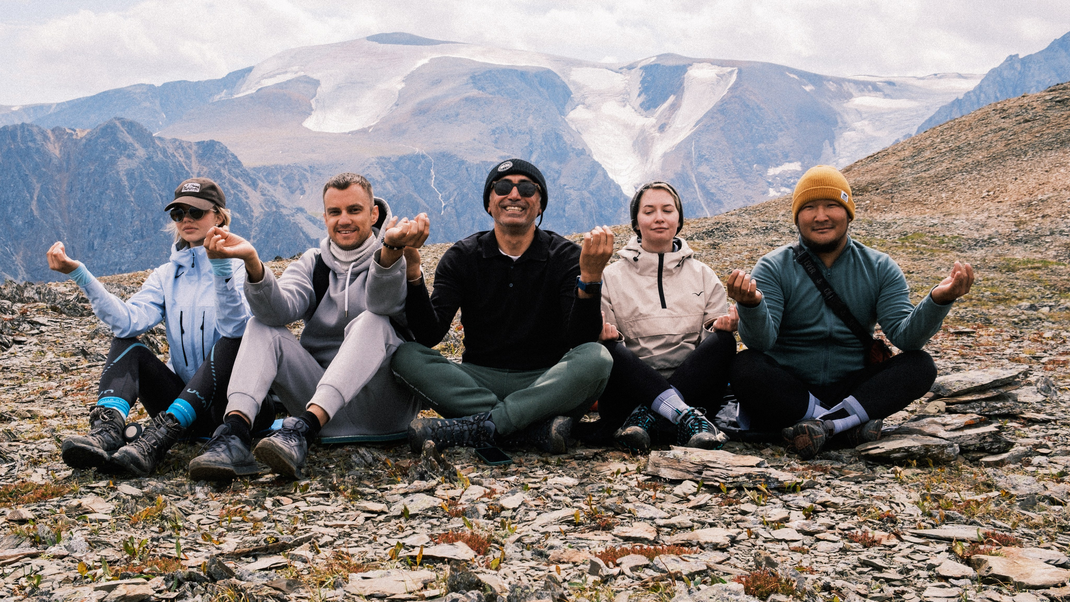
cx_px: 497
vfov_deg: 27.8
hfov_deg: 47.5
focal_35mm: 43
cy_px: 331
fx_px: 1214
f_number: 9
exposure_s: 1/160
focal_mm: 25.4
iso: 160
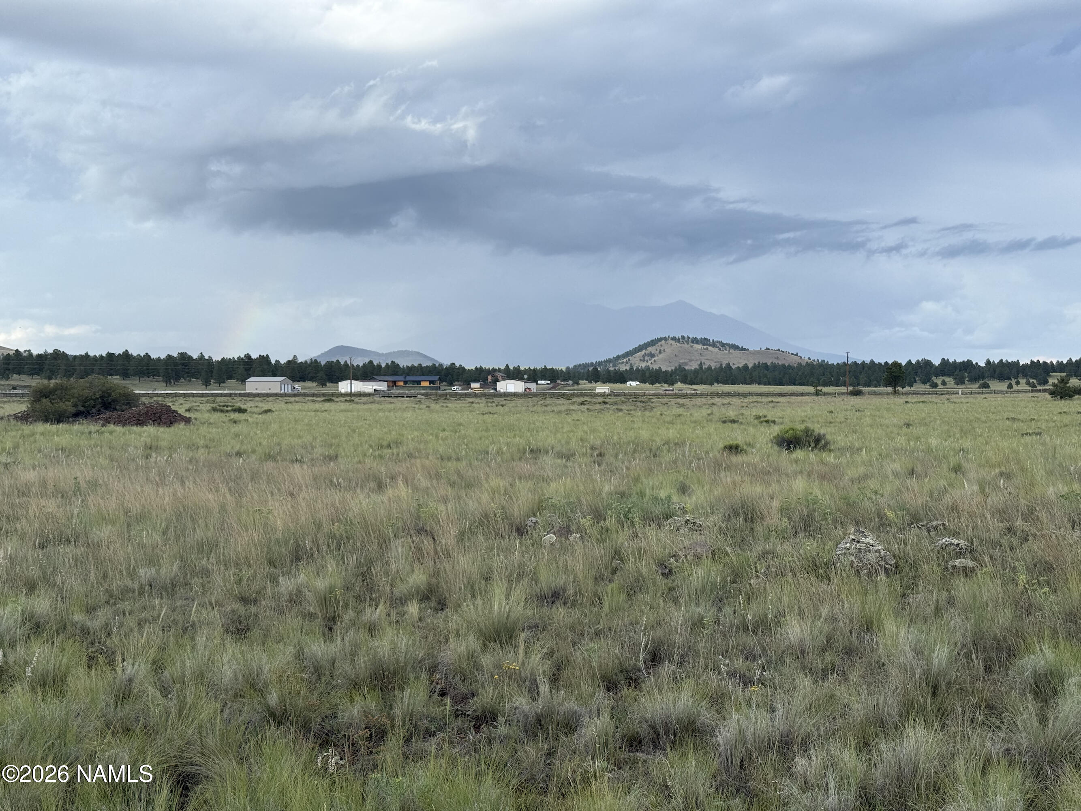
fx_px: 1499
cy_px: 406
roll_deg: +0.0
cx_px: 540
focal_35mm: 48
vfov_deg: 30.3
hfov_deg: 39.7
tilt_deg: -0.7
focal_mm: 6.76
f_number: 1.78
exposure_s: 1/1133
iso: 64
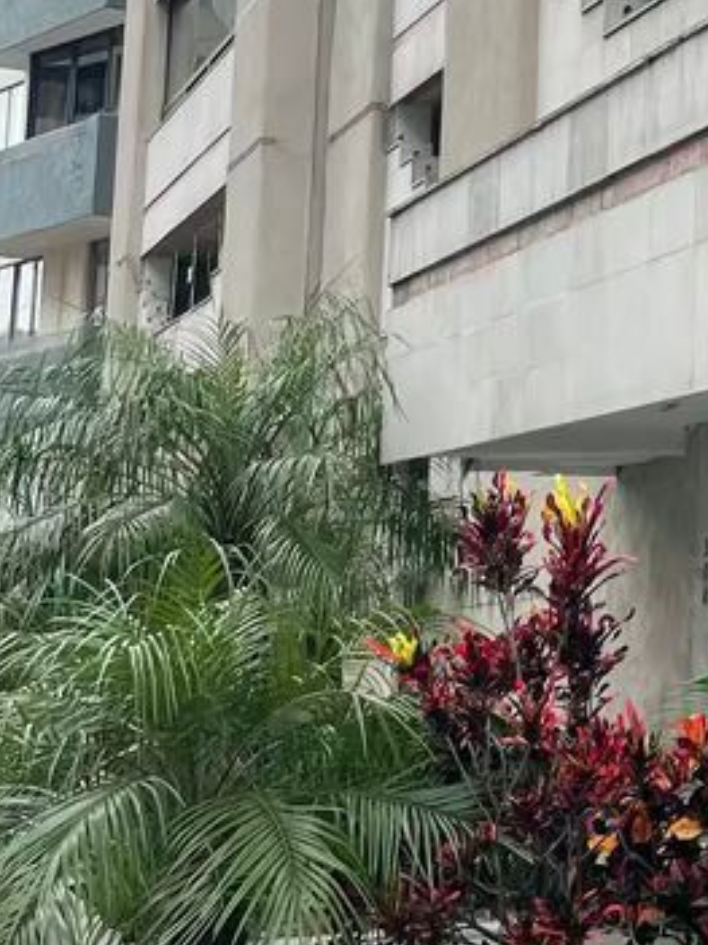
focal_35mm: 89
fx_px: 2429
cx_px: 1061
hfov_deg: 15.3
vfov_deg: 21.5
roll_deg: +1.0
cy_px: 100
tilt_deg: +11.3
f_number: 1.6
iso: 32
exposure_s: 1/421
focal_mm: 4.2
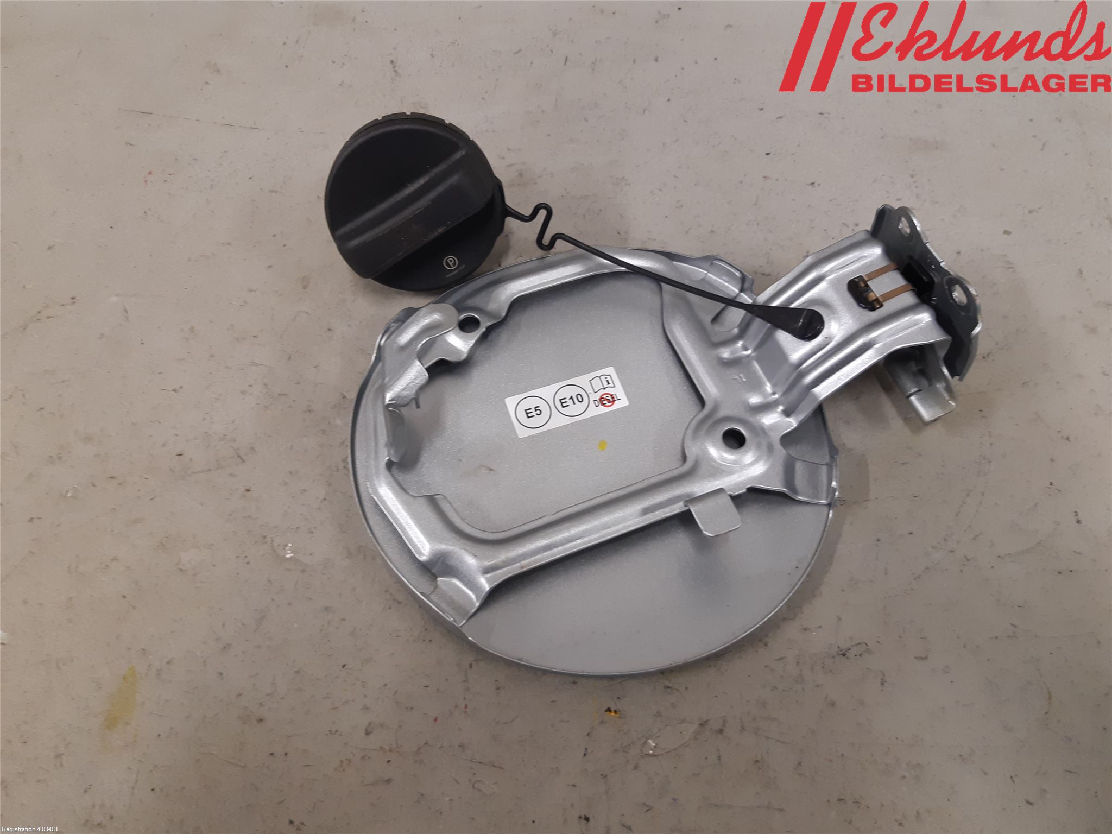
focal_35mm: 26
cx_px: 556
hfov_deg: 67.3
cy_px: 417
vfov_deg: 53.1
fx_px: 835
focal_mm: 3.93
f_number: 1.7
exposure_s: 1/50
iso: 125
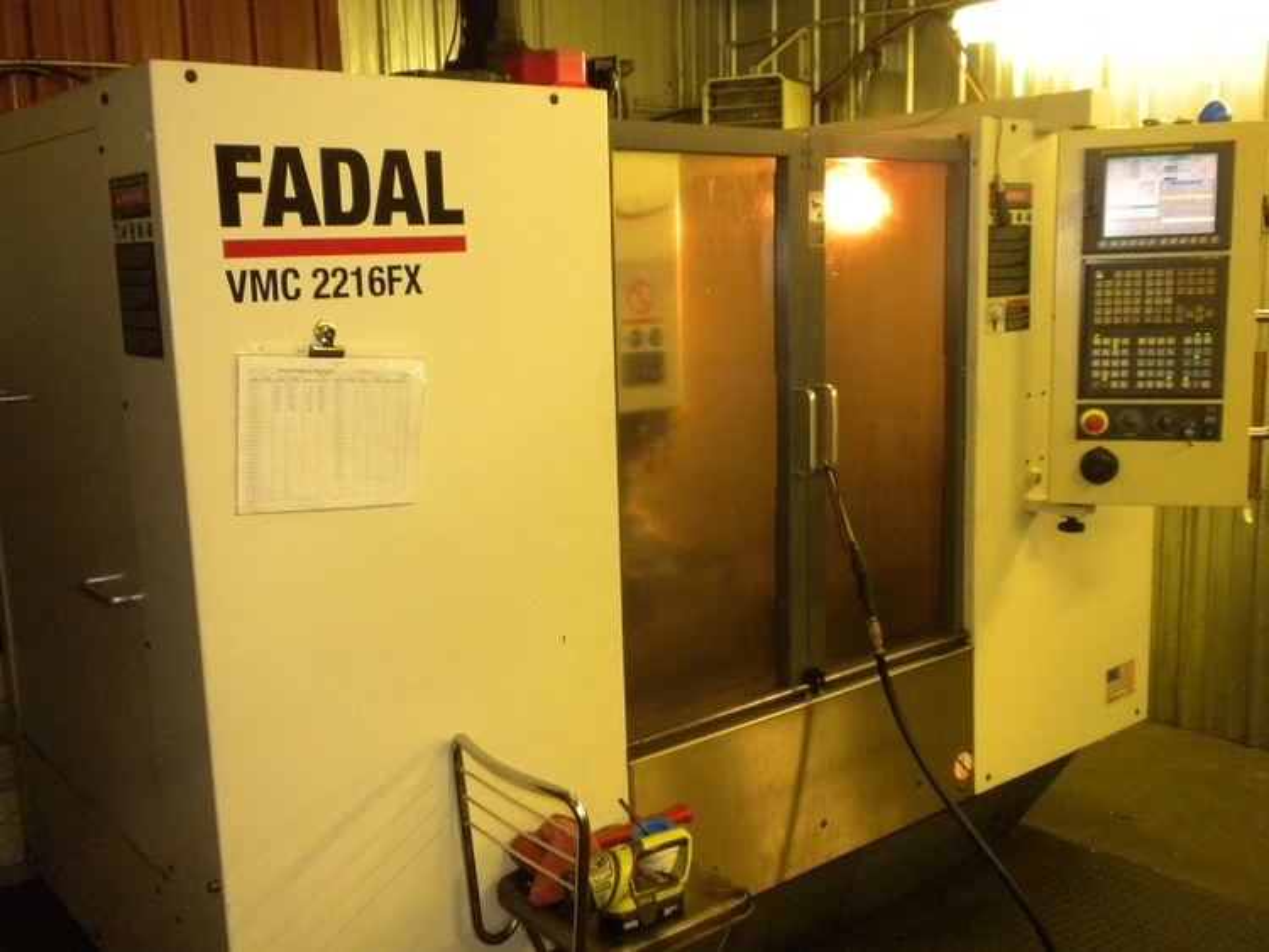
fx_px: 1357
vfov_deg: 38.7
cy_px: 476
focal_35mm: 37
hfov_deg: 50.1
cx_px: 634
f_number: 3.5
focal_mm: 6.6
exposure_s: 1/30
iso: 400
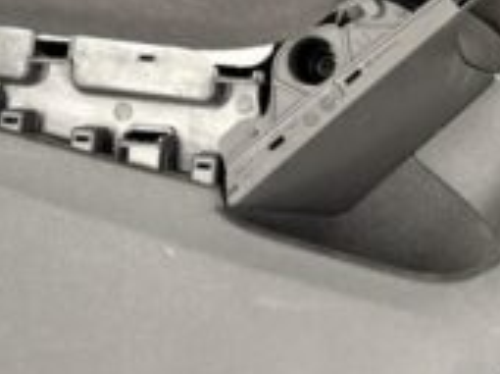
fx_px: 1327
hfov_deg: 21.1
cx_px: 406
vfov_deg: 15.7
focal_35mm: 92
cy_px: -12
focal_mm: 5.96
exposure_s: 1/60
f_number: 1.6
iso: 500
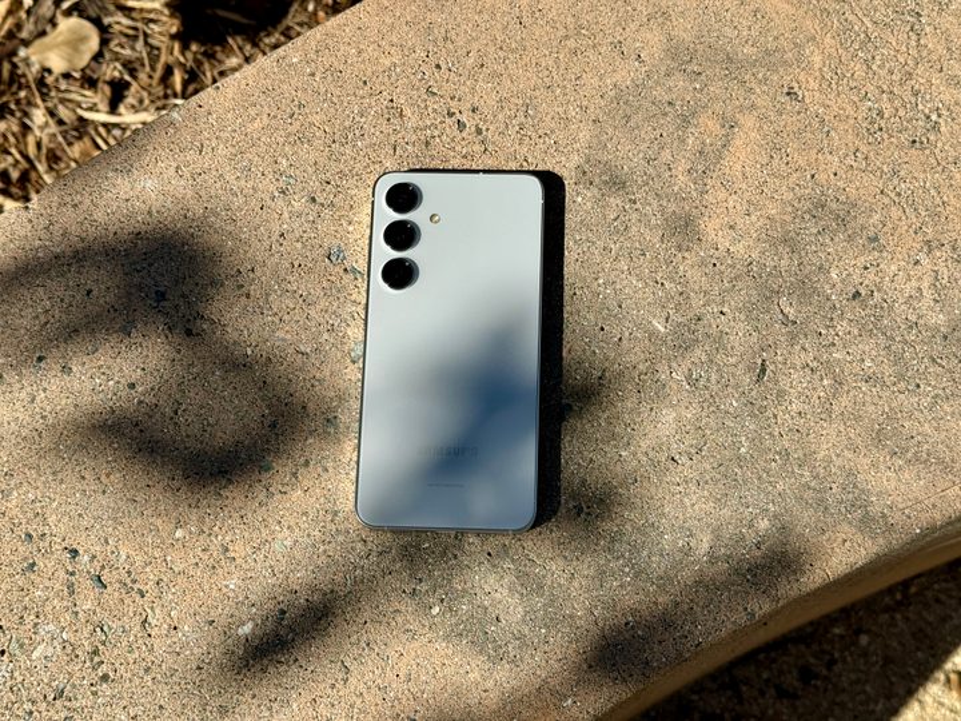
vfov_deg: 30.3
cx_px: 480
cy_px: 360
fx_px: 1333
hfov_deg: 39.7
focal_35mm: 48
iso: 64
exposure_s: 1/5376
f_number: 1.78
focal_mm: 6.86
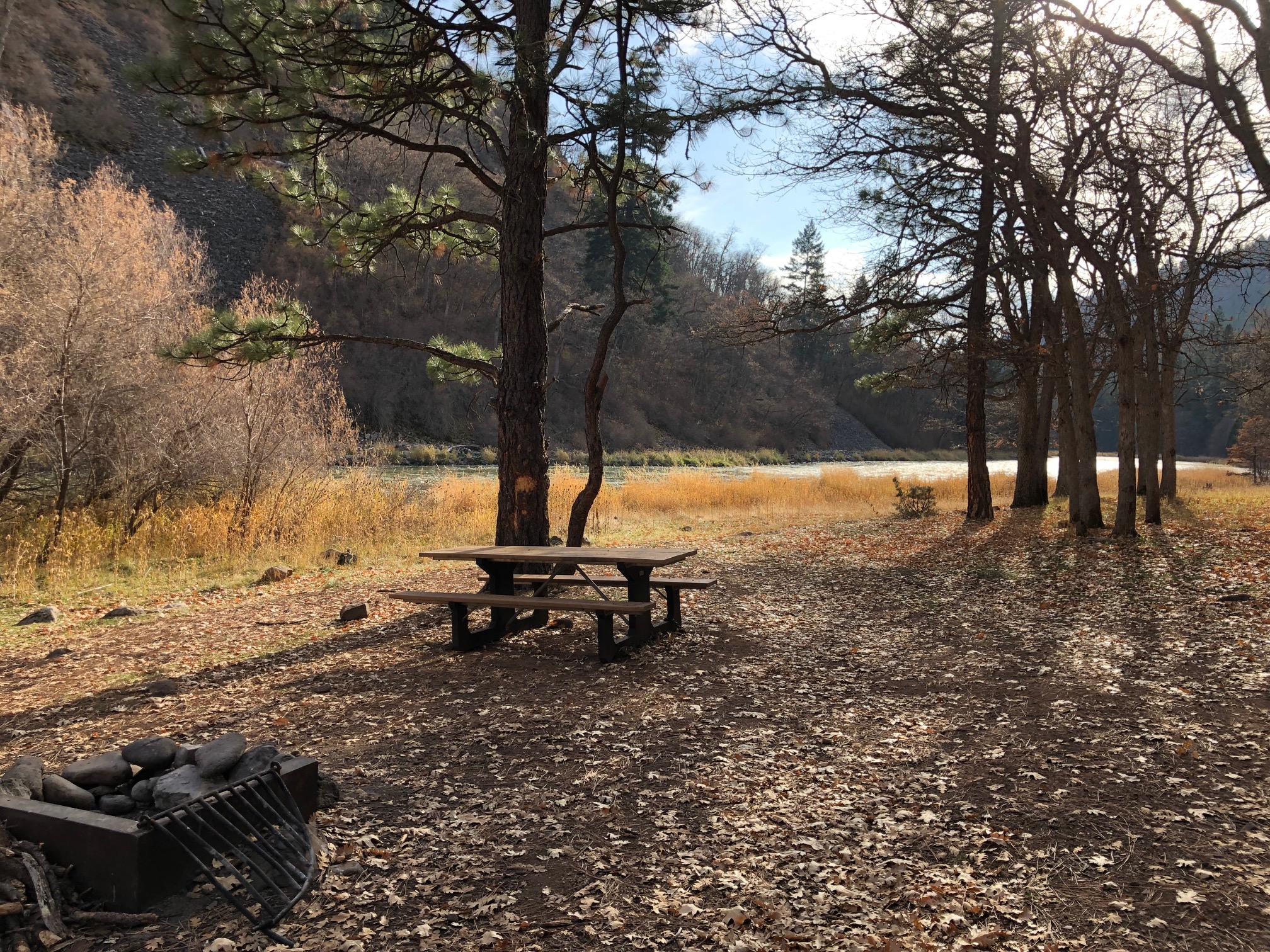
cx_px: 635
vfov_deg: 49.7
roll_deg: -1.8
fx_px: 1027
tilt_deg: -3.1
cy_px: 476
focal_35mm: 28
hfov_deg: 63.4
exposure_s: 1/585
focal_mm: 3.99
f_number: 1.8
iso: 20
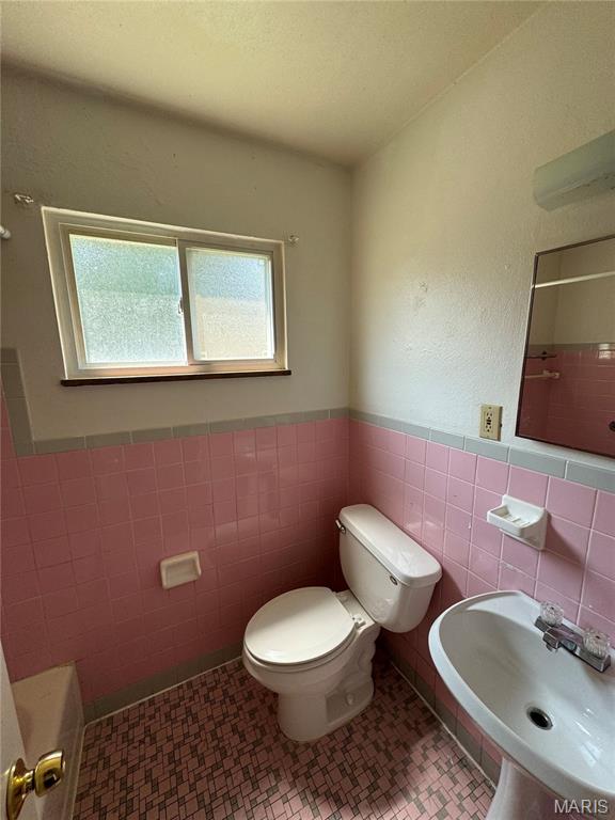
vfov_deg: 102.1
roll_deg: -0.5
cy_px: 410
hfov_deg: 85.7
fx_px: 332
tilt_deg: -12.9
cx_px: 308
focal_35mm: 14
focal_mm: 2.22
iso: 64
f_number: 2.2
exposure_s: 1/99
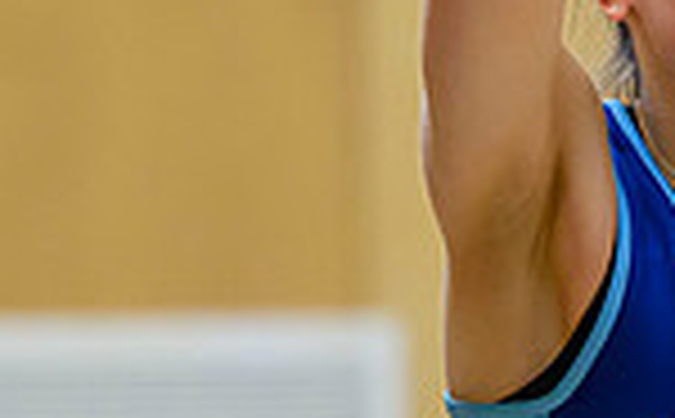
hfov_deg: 2.7
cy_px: -65
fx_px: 14225
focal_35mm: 775
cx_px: 789
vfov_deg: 1.7
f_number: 3.2
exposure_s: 1/1250
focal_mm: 155
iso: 3200
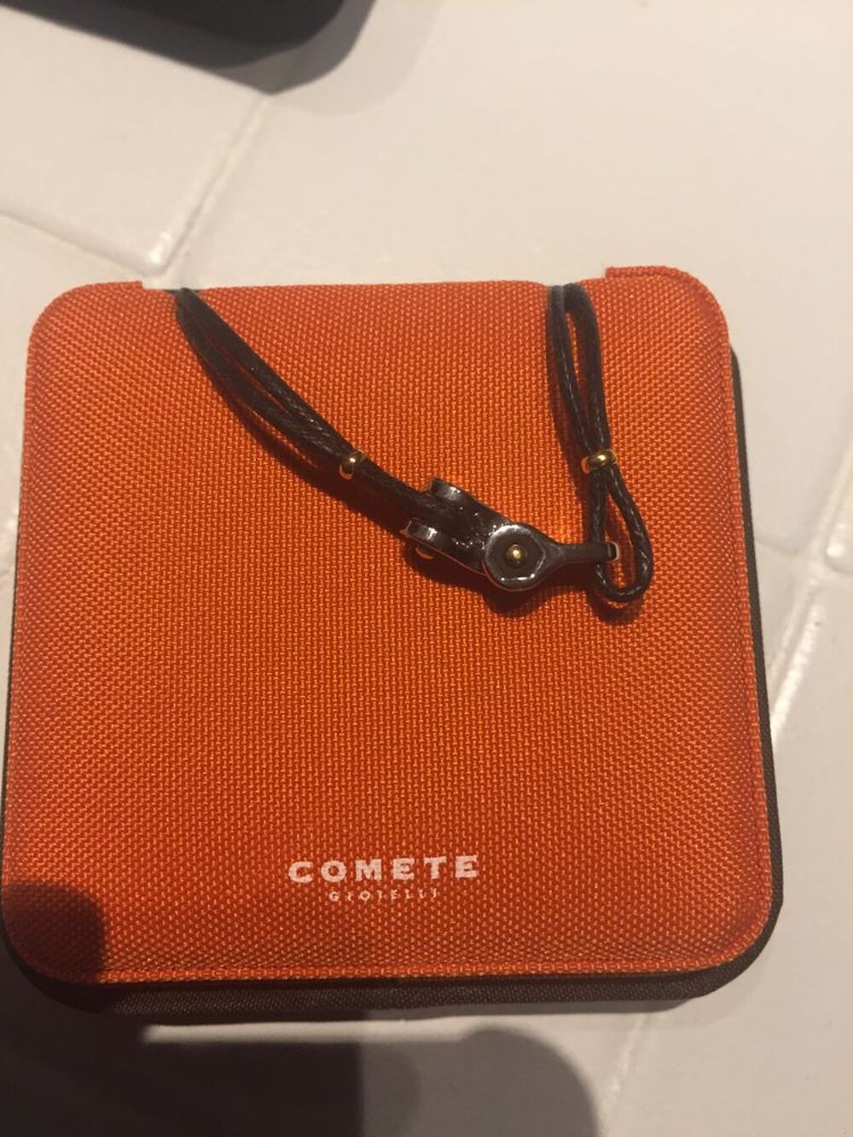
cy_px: 568
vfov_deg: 61.7
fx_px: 953
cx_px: 426
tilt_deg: -78.4
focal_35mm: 29
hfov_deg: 48.2
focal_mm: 4.15
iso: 64
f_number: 2.2
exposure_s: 1/33
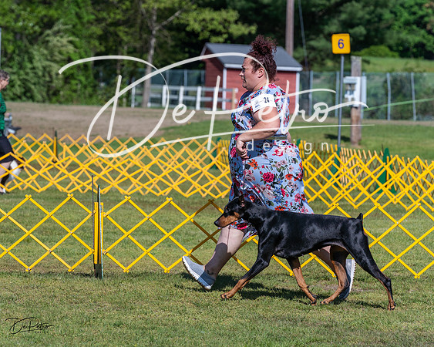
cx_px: 217
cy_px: 174
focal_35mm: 196
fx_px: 2516
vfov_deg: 7.9
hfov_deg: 9.9
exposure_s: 1/2000
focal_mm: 174
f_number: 6.3
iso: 320
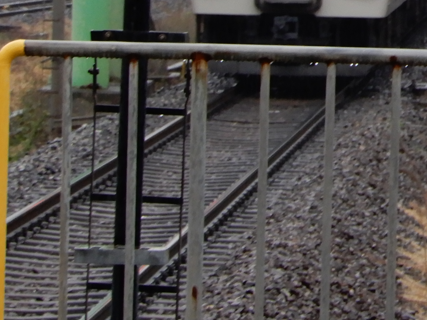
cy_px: -90
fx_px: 4860
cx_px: 560
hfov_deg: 5.0
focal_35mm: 394
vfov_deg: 3.8
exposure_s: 1/60
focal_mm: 26.8
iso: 220
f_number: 5.6
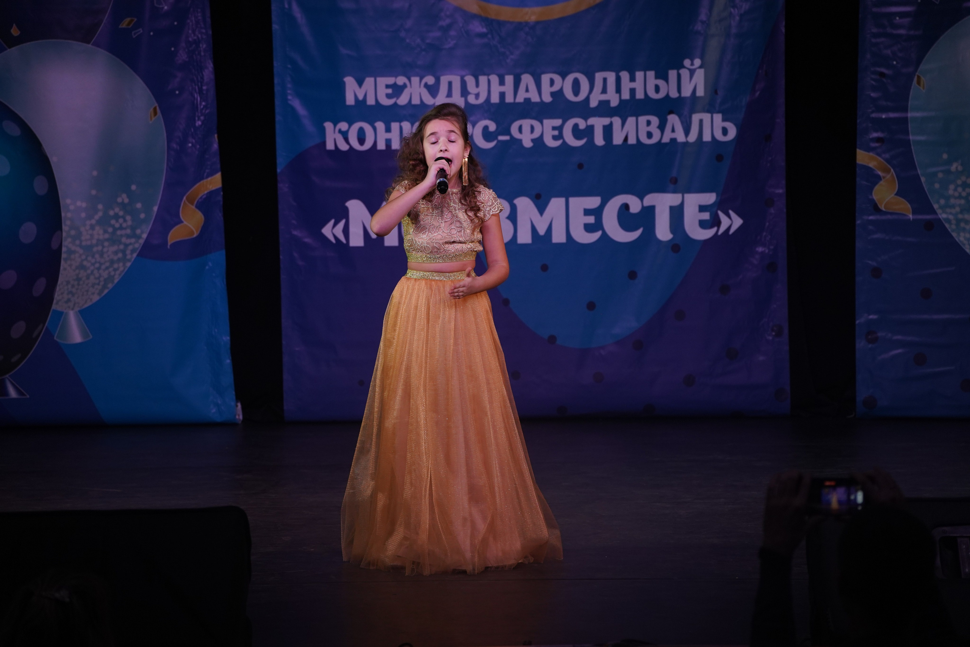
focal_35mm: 156
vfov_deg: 8.8
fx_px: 4203
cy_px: 324
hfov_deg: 13.2
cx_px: 485
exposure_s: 1/250
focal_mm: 156
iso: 1600
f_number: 5.6
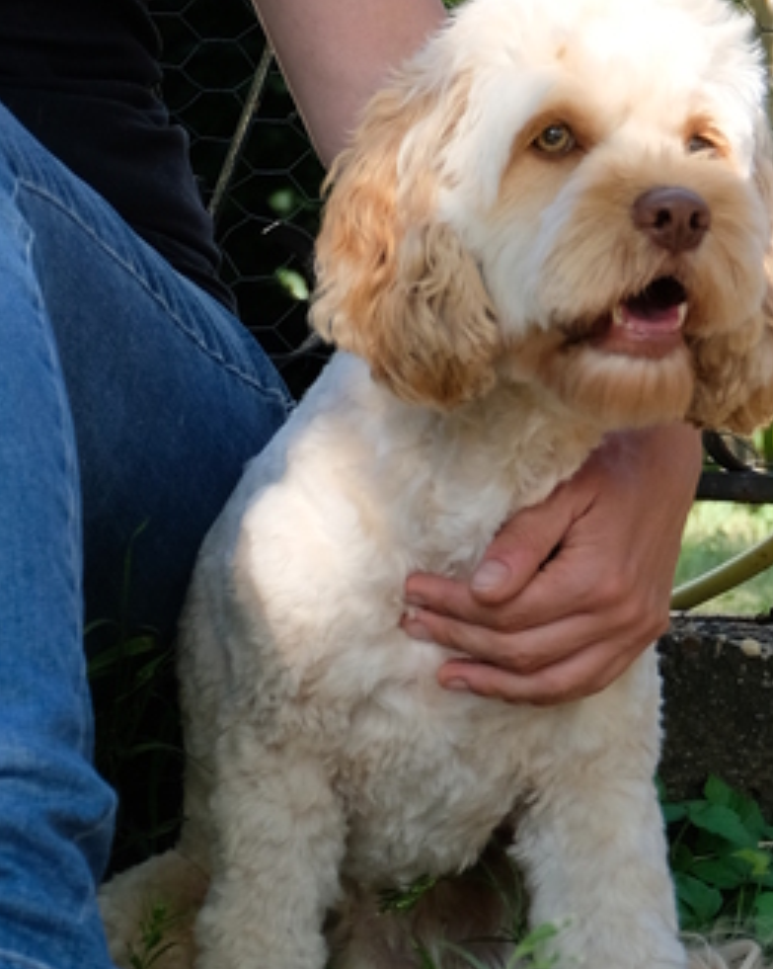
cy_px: -489
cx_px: 148
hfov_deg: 9.1
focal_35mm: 169
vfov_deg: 11.0
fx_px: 4840
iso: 400
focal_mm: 32.5
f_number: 5
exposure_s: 1/280
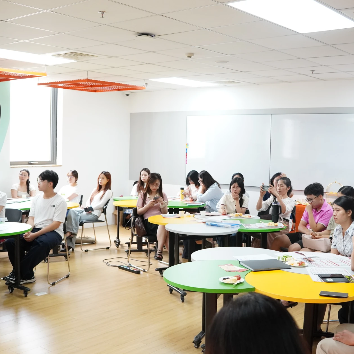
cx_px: 200
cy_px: 175
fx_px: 514
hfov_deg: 37.9
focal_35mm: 44
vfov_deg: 38.0
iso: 2000
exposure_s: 1/200
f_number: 4
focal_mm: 22.9
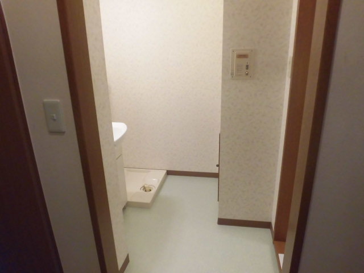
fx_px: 252
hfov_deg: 71.6
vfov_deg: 56.8
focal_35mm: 24
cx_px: 182
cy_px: 136
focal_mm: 4.3
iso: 400
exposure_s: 1/30
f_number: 3.1
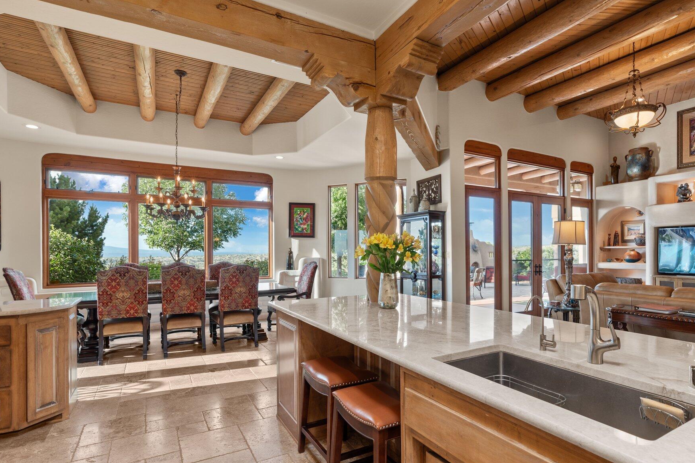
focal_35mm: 20
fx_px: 386
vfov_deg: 61.8
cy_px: 253
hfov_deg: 83.8
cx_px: 379
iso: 250
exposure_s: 1/3
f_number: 9
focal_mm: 17
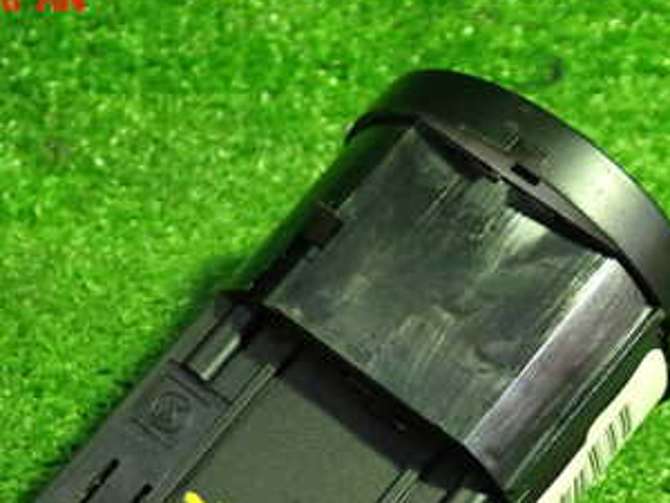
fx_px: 1703
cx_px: 348
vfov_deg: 16.5
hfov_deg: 22.3
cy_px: 472
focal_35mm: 88
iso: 800
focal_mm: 7.84
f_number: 2.9
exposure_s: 1/40
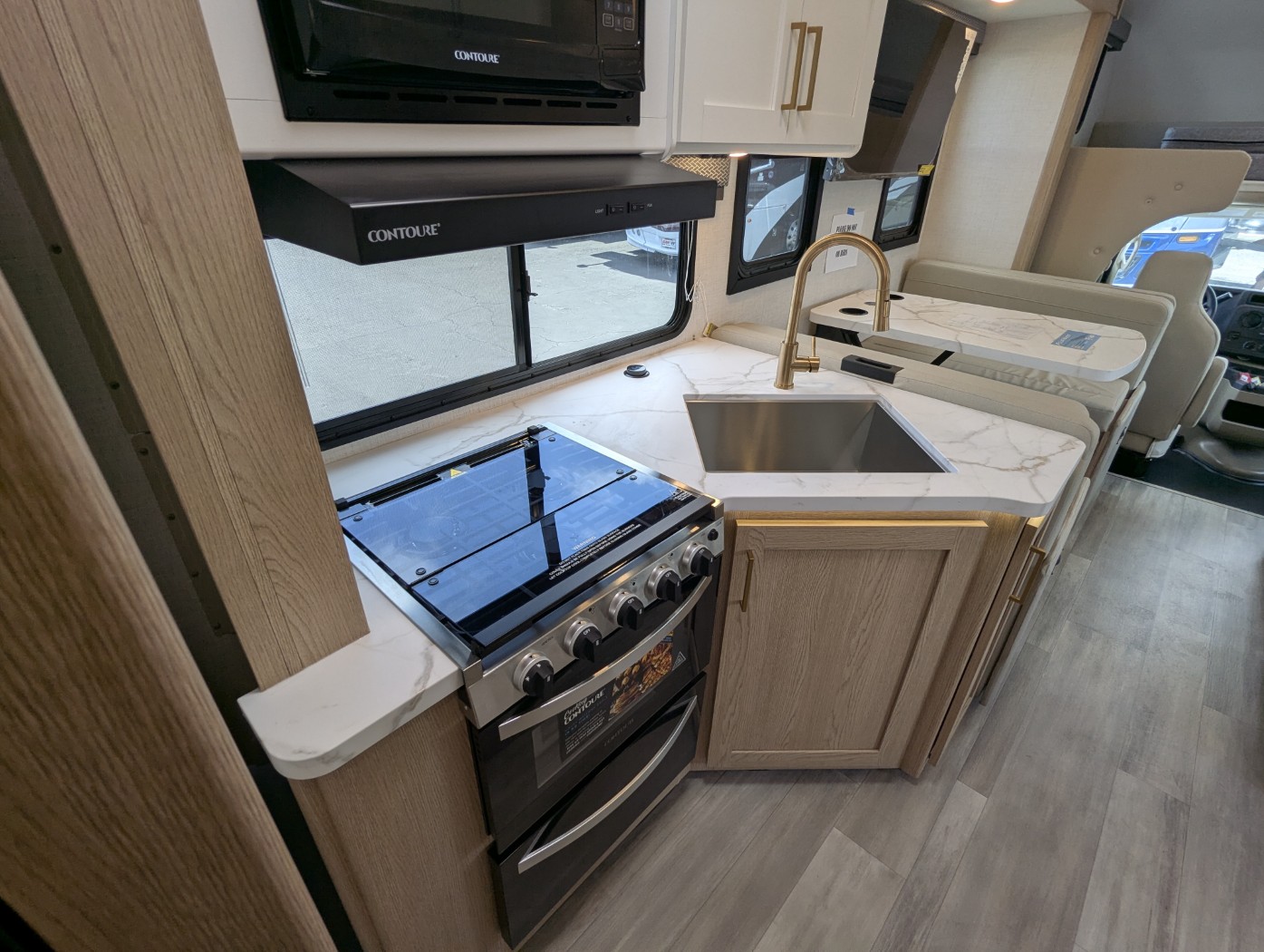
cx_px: 632
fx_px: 585
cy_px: 476
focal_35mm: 16
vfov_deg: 78.2
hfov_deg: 94.4
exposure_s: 1/121
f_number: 2.2
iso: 47
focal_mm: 2.35
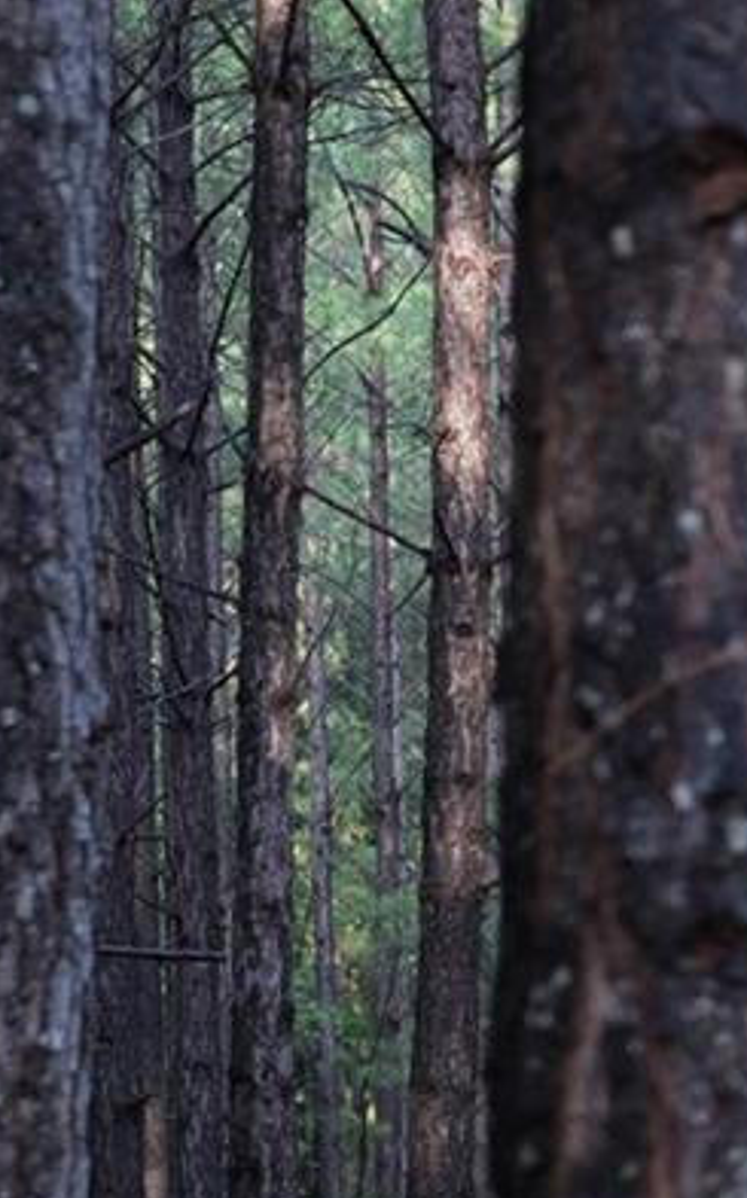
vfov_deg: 11.0
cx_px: 2890
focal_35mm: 186
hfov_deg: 6.0
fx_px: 6070
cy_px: 1590
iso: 160
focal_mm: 35
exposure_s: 1/40
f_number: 2.8
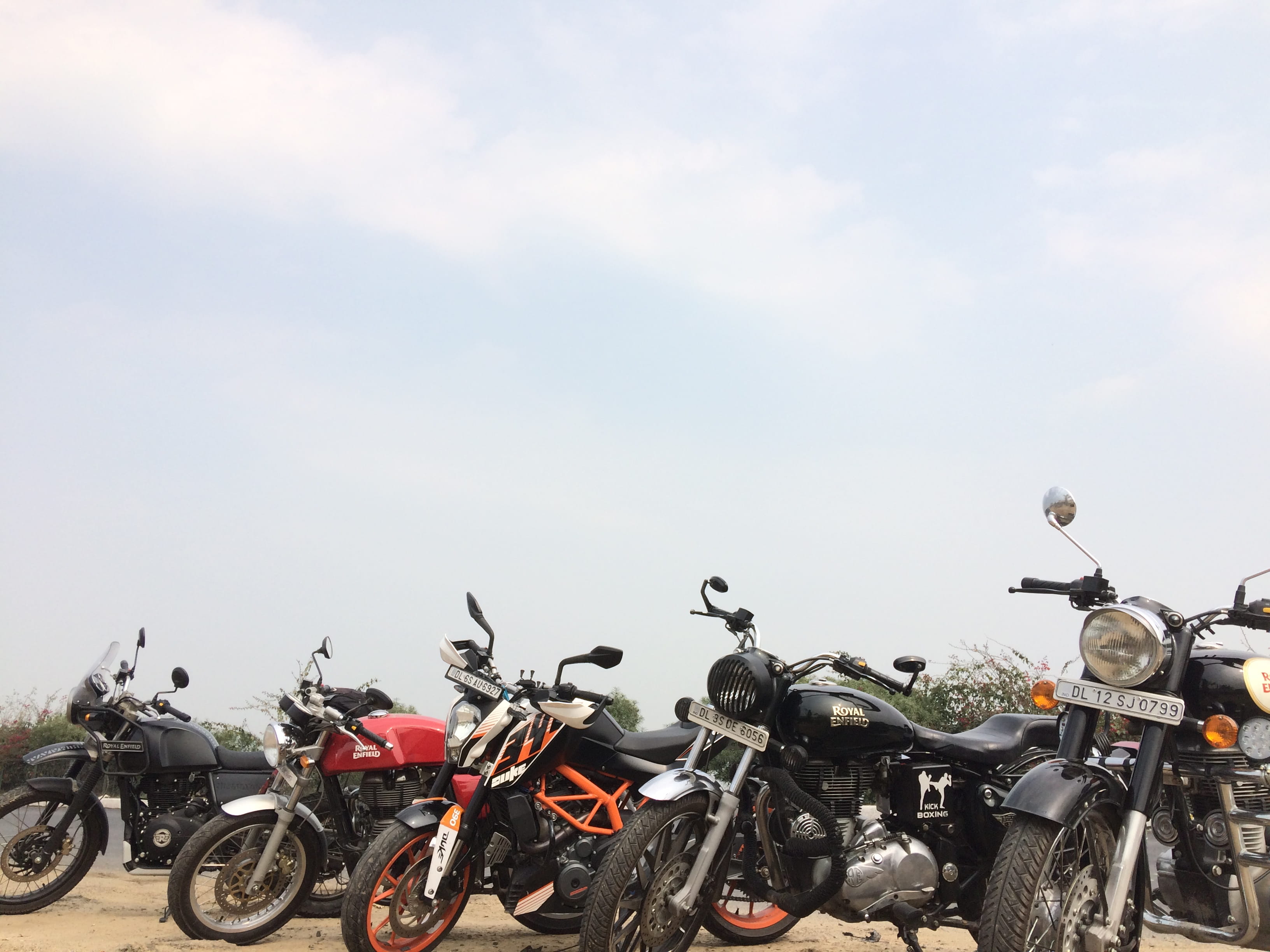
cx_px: 635
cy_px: 476
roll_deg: -0.1
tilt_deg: +16.6
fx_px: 1064
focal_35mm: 29
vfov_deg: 48.2
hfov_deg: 61.7
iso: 32
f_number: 2.2
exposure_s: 1/1866
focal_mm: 4.15
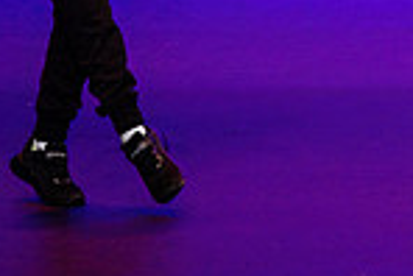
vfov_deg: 2.0
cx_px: 753
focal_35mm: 683
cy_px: -262
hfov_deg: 3.0
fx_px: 7843
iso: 1250
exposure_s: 1/400
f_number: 2.8
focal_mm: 135
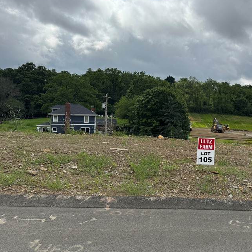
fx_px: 280
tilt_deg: -0.4
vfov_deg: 48.4
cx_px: 189
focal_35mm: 34
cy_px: 121
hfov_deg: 46.7
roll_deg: -1.5
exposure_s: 1/7092
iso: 80
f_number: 1.78
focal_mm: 6.76
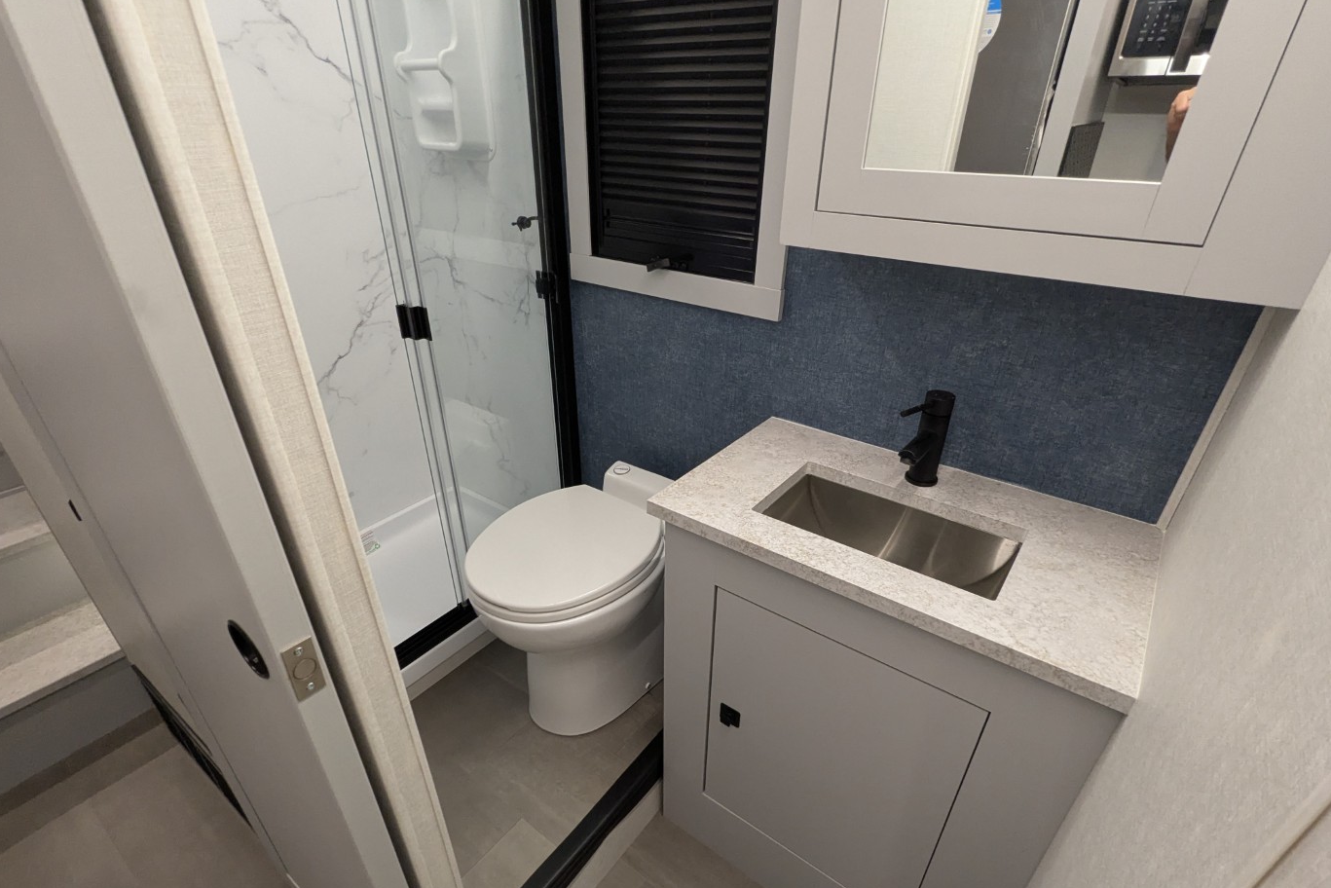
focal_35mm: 17
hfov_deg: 93.3
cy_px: 500
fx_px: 629
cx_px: 658
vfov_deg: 70.2
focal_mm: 2.35
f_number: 2.2
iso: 455
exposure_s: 1/101
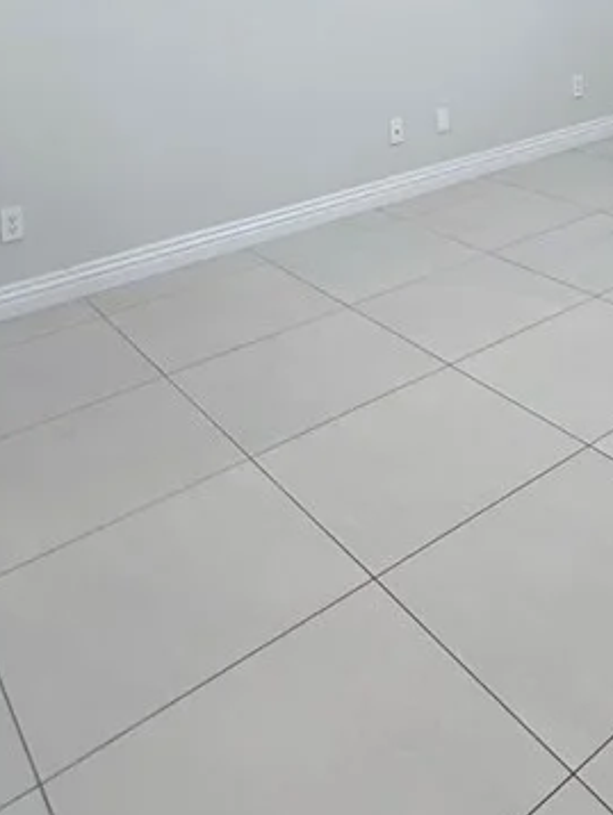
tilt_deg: -1.1
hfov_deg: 33.4
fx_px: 943
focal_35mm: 40
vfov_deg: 39.1
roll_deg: +2.0
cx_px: 590
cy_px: -64
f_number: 2.2
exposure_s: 1/120
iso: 320
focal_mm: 2.22
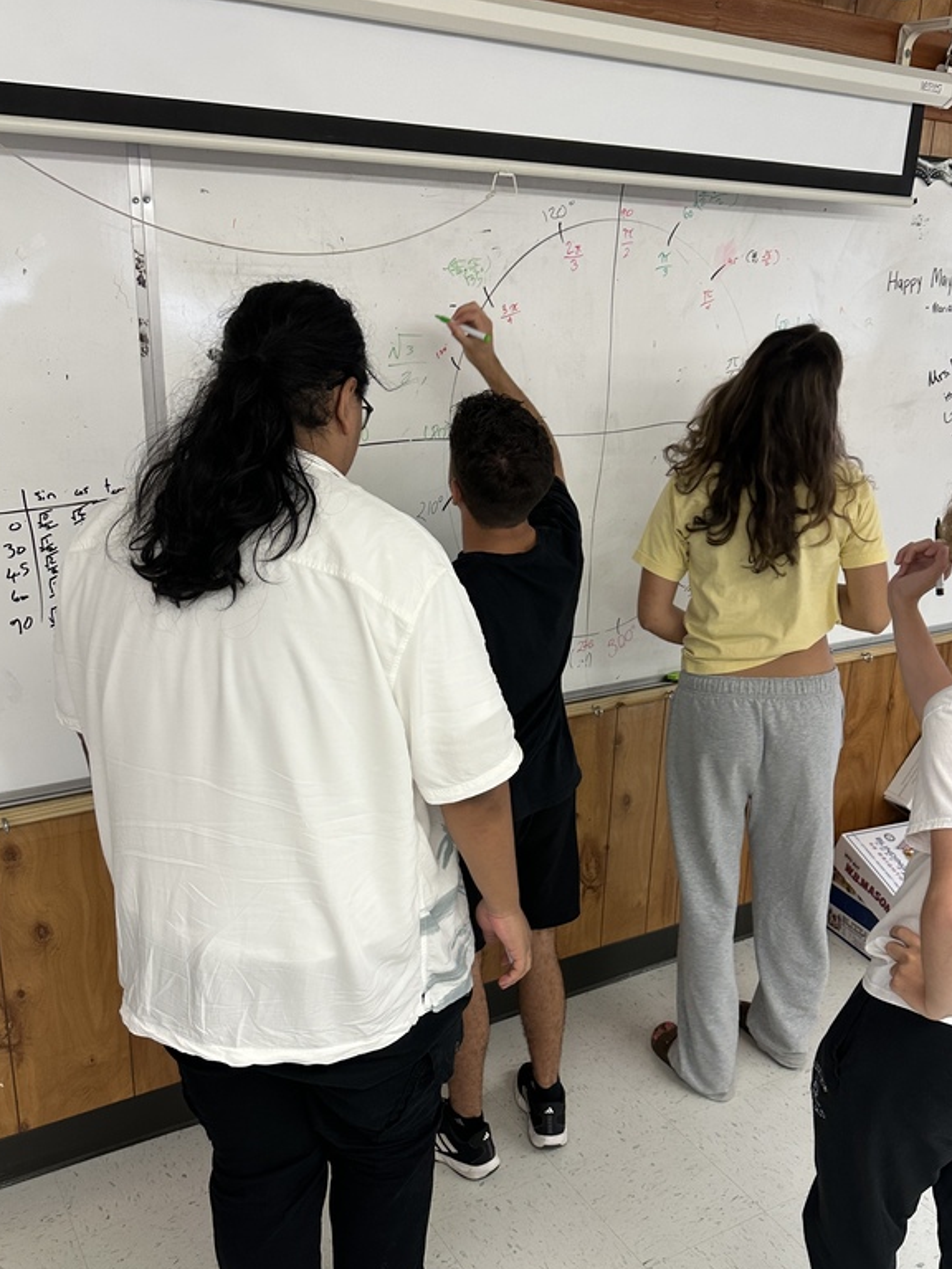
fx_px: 1173
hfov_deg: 44.1
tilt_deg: -18.9
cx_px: 507
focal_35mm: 32
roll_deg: -4.0
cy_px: 682
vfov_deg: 56.8
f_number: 1.78
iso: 125
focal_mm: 6.86
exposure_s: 1/120
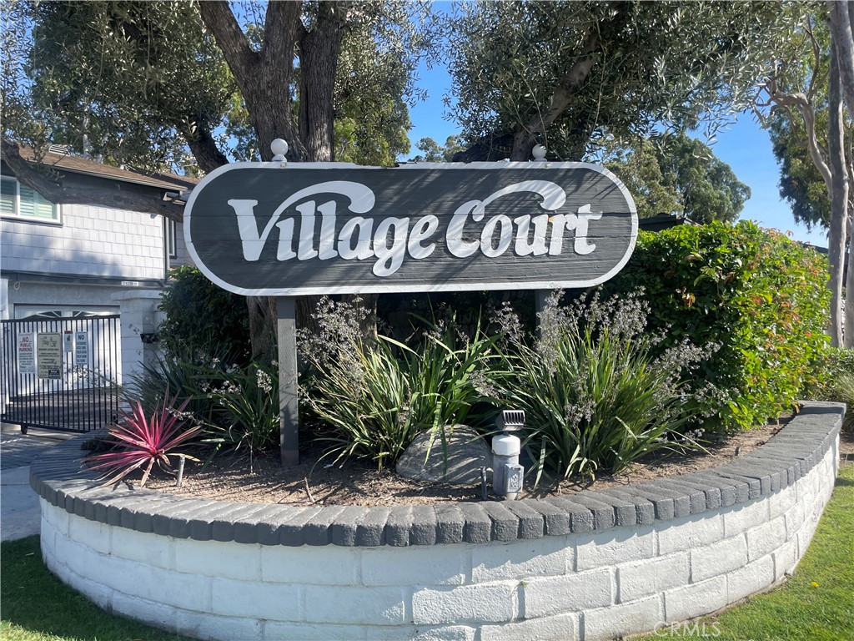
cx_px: 427
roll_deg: +1.5
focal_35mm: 26
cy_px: 320
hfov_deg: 67.3
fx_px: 641
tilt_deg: +1.2
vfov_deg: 53.1
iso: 32
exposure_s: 1/1473
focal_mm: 4.2
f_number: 1.6
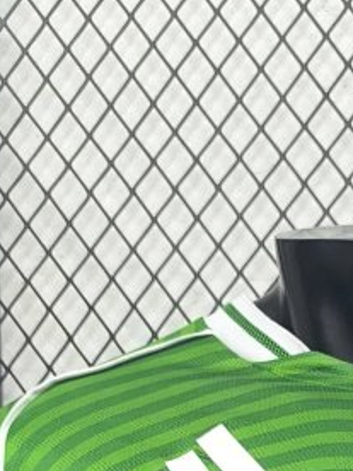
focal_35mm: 89
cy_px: 907
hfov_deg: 16.1
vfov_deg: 17.0
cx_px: 391
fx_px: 1210
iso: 500
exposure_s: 1/50
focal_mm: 6.14
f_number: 1.65
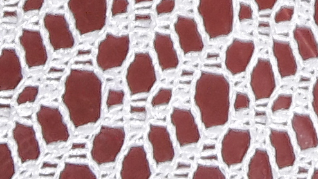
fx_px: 1881
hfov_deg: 8.8
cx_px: 769
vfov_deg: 5.2
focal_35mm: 223
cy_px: -310
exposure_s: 1/120
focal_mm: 3.3
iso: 50
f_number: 2.2
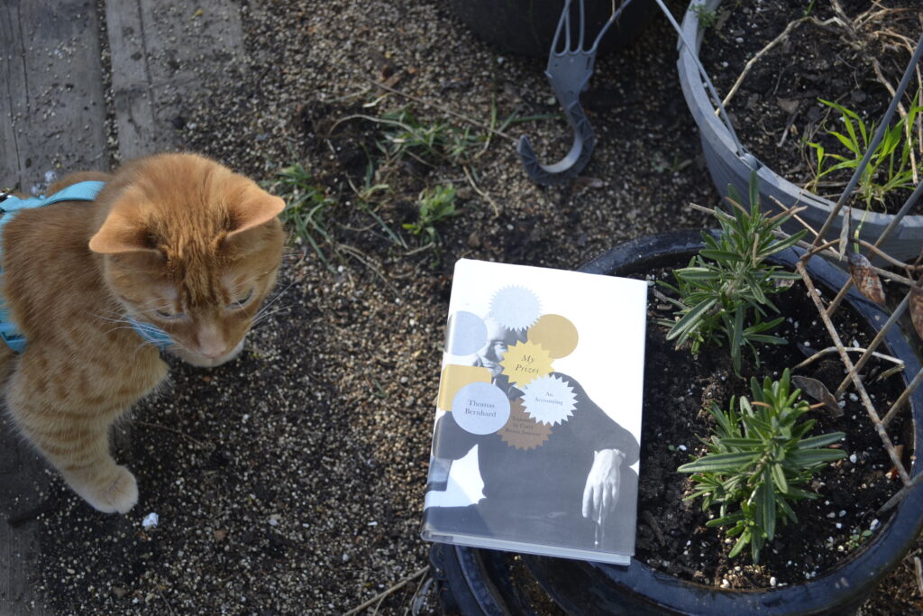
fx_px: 1346
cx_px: 462
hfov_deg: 37.8
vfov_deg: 25.8
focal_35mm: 52
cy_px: 308
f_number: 5
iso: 200
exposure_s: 1/125
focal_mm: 35
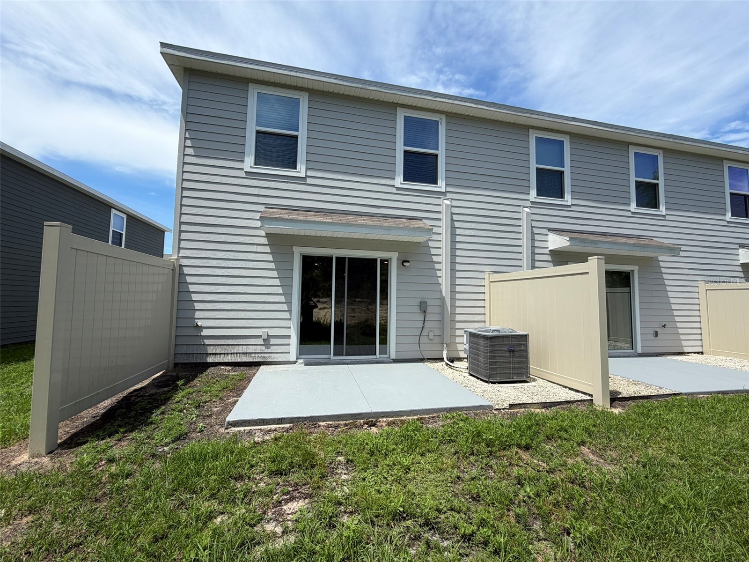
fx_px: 303
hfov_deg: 102.1
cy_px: 281
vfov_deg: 85.7
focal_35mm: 14
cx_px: 374
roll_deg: -1.4
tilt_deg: +4.8
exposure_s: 1/770
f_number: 2.2
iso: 20
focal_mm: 2.22
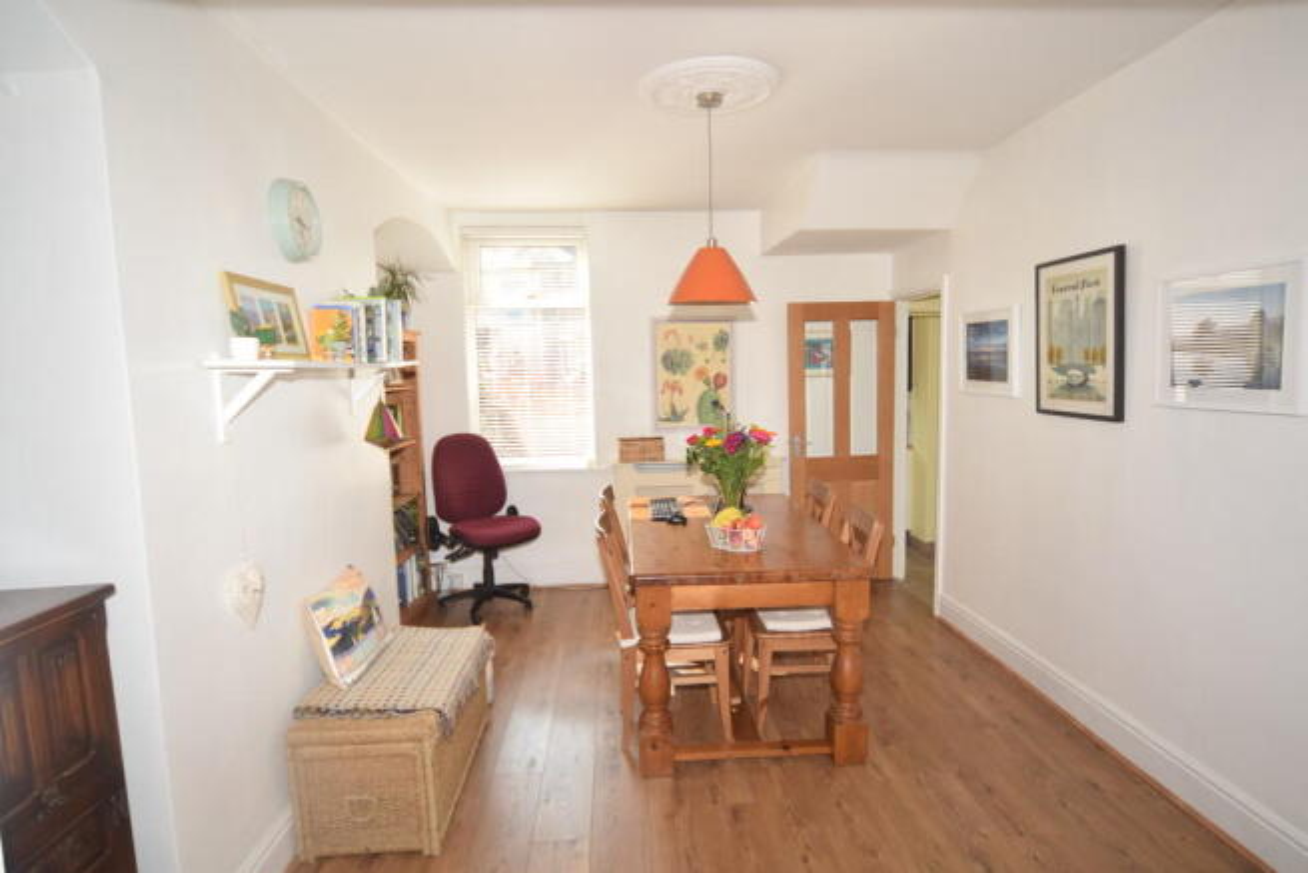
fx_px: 654
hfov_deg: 90.0
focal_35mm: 18
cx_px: 654
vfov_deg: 67.4
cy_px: 436
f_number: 5.6
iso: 280
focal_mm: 12
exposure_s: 1/125
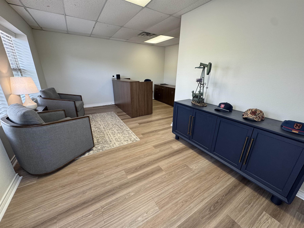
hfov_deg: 102.1
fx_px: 123
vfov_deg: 85.7
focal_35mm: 14
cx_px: 152
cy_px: 114
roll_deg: -1.8
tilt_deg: -19.1
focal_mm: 2.22
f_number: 2.2
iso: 160
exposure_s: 1/120
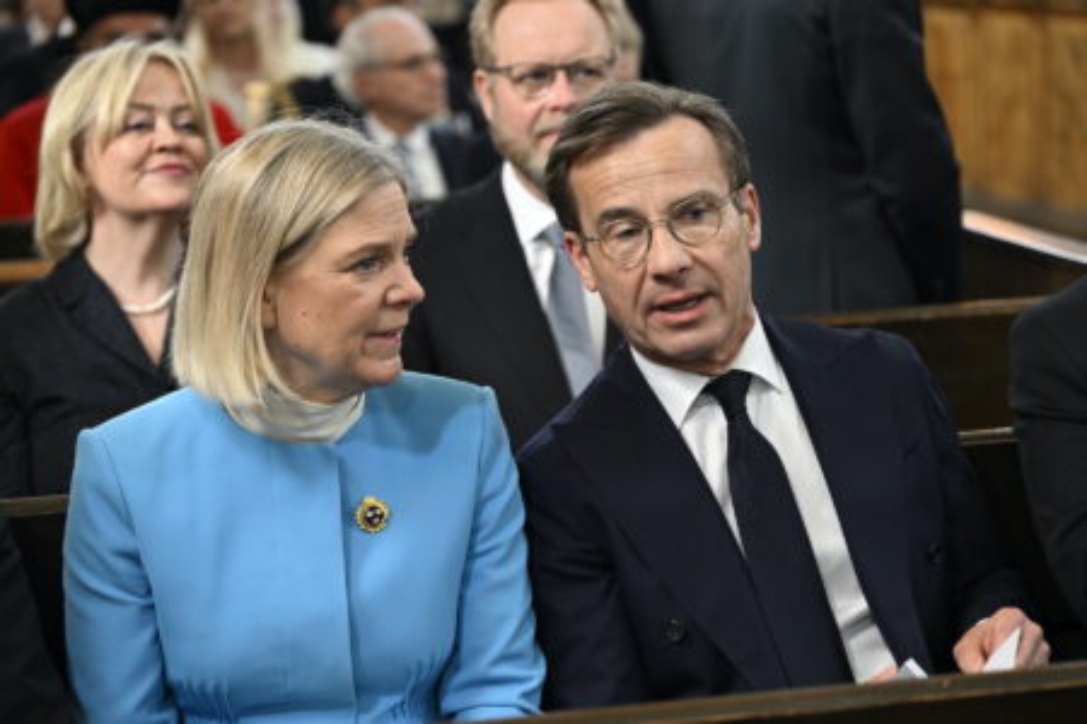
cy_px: 362
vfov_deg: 14.0
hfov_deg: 20.8
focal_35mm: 98
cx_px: 544
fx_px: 2959
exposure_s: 1/200
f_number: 4
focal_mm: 98
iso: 2500
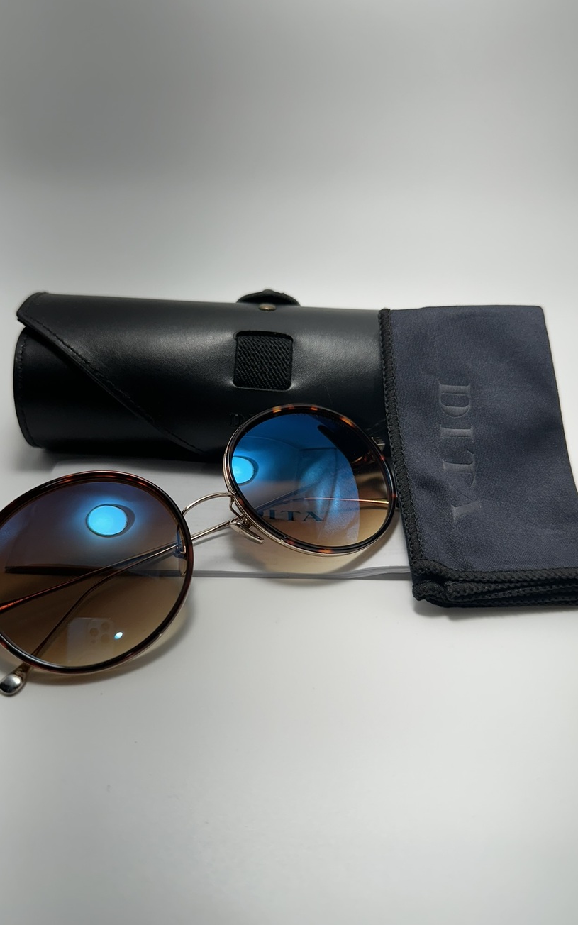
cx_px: 274
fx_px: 655
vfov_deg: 70.4
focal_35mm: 26
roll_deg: -2.5
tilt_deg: -33.7
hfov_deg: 47.6
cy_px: 469
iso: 80
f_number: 1.78
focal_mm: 6.86
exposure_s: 1/339
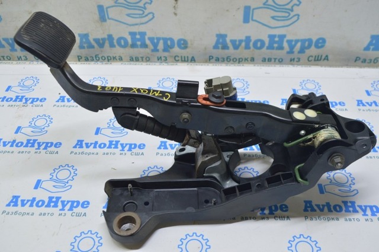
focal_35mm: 36
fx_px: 379
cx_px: 190
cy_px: 126
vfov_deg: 36.8
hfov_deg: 53.2
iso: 400
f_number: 5.6
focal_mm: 24
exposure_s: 1/20
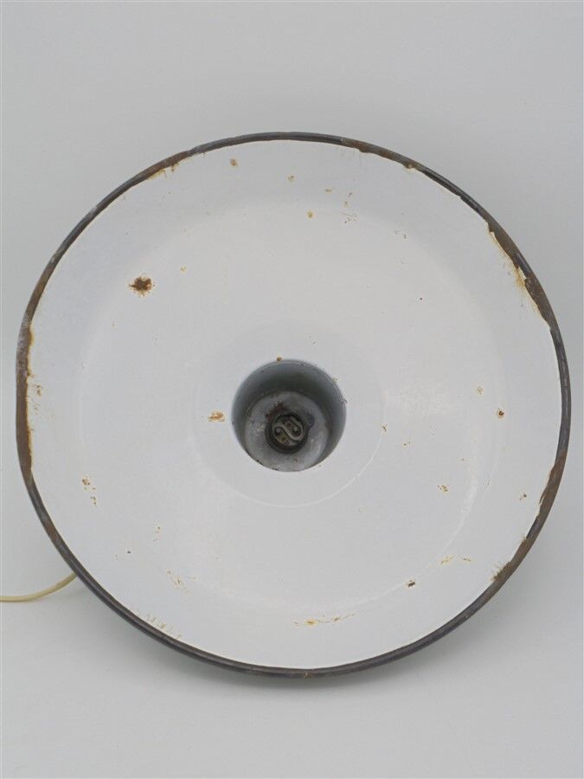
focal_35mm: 38
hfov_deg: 37.7
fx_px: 855
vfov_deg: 49.0
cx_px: 292
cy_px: 390
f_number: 4.2
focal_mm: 6.9
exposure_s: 1/250
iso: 100
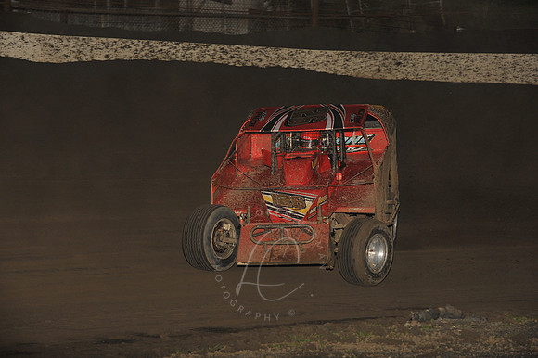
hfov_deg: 14.2
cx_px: 269
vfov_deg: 9.5
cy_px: 179
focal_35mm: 145
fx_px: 2166
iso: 1000
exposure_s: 1/320
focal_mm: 145
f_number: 8
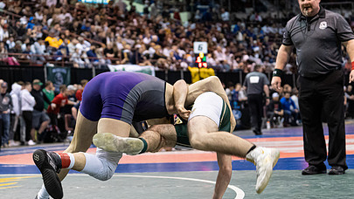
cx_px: 142
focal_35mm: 105
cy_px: 126
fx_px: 986
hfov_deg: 20.3
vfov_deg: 11.5
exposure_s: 1/500
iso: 6400
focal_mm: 70
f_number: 4
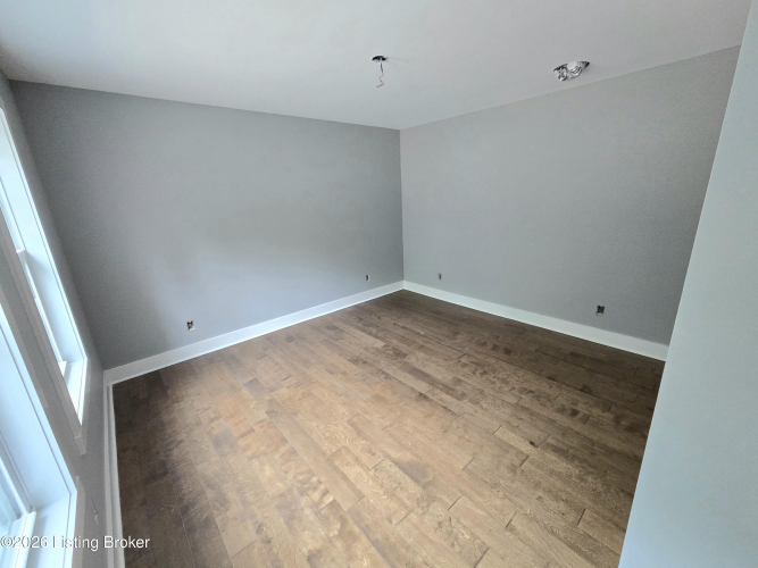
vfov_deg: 89.9
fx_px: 285
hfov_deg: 106.2
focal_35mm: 13
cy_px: 284
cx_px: 379
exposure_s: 1/60.2
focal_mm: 2.2
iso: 400
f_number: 2.2
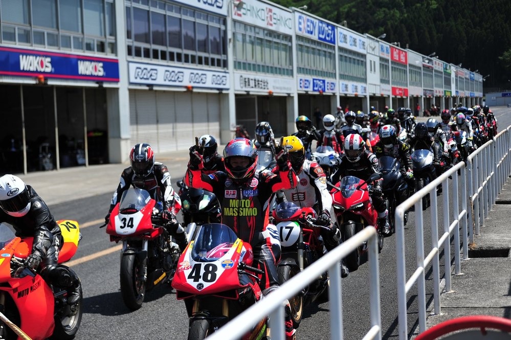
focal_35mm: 78
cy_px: 170
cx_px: 256
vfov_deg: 17.5
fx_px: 1107
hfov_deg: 26.0
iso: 200
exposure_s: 1/5000
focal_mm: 78
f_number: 2.8
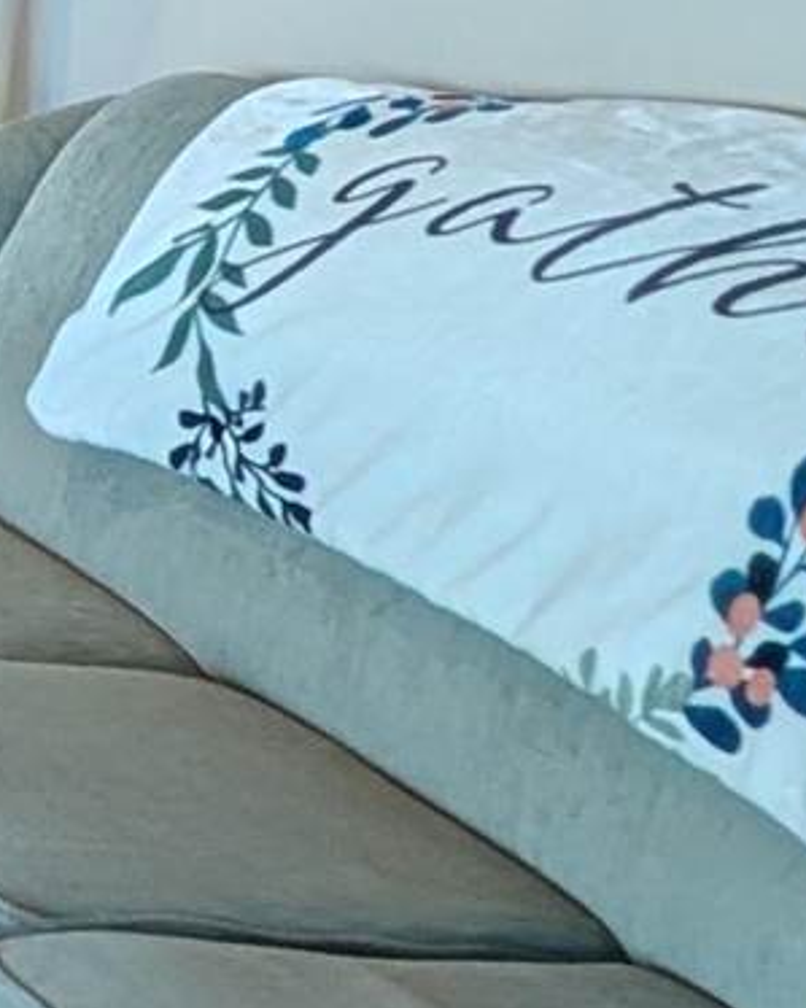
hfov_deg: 11.7
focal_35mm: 96
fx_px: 2864
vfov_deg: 19.3
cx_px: -1372
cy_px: -49
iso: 58
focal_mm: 2.02
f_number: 1.7
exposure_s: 1/30
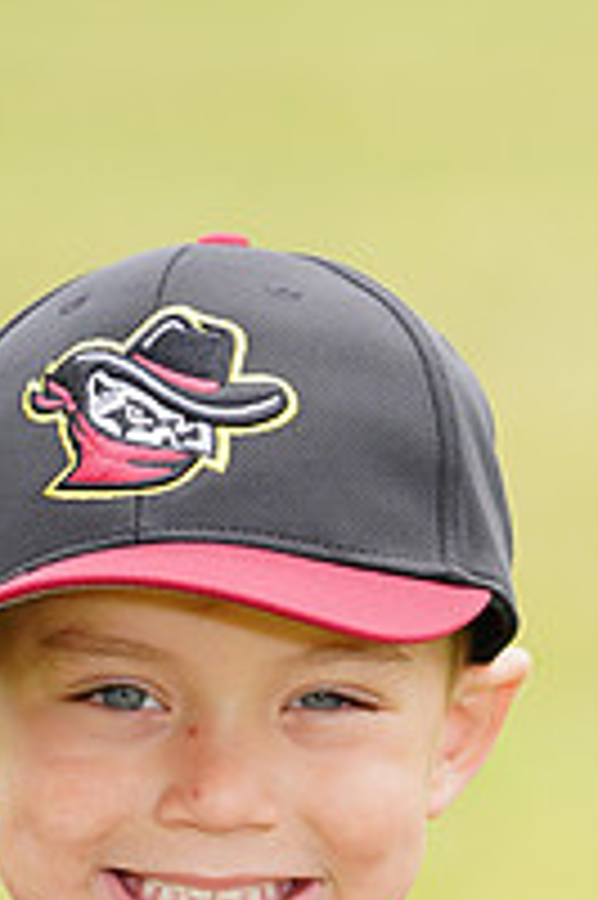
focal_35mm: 786
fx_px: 19617
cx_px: 205
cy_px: 1256
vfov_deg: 2.6
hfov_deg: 1.7
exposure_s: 1/250
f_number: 6.3
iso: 100
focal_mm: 271
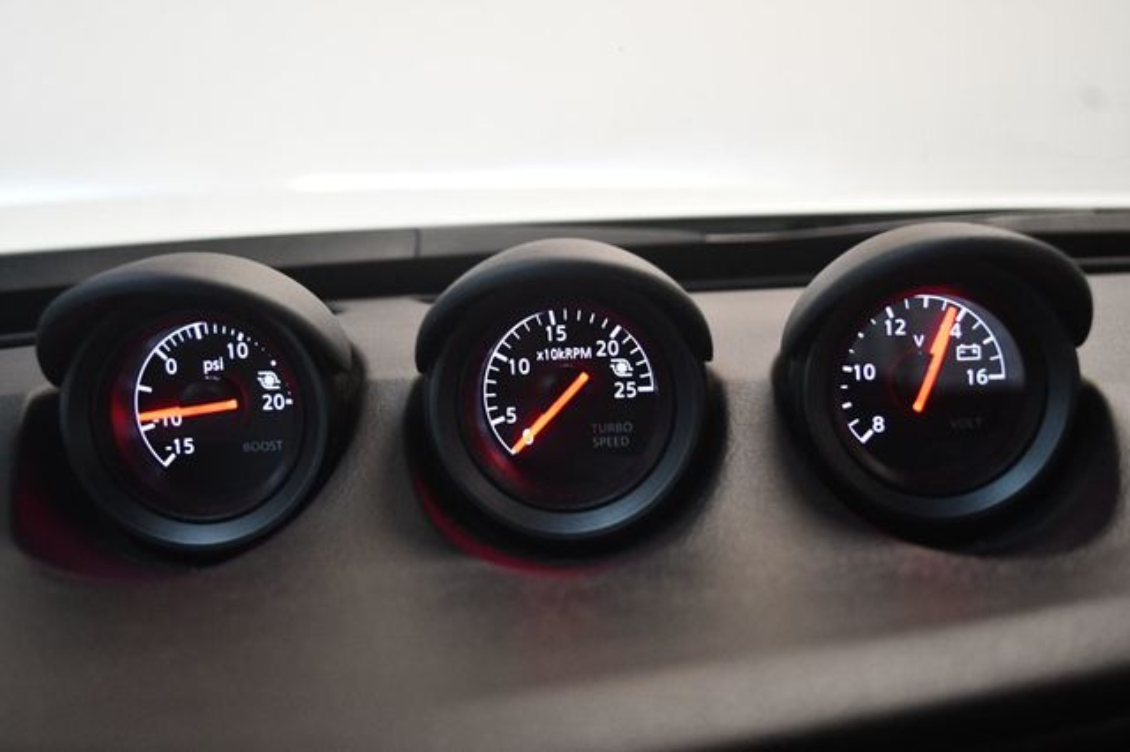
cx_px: 565
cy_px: 376
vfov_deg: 29.8
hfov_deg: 43.6
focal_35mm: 45
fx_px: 1412
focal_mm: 30
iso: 3200
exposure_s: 1/80
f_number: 4.5
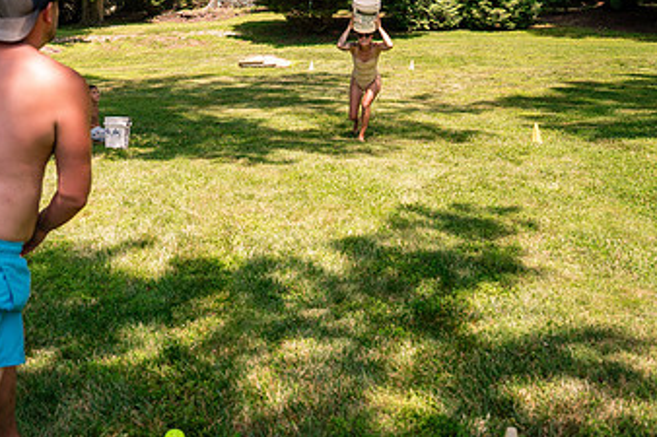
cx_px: 231
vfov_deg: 29.6
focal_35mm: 45
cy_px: 141
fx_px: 821
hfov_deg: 43.1
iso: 400
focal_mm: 24
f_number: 2.8
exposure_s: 1/4000
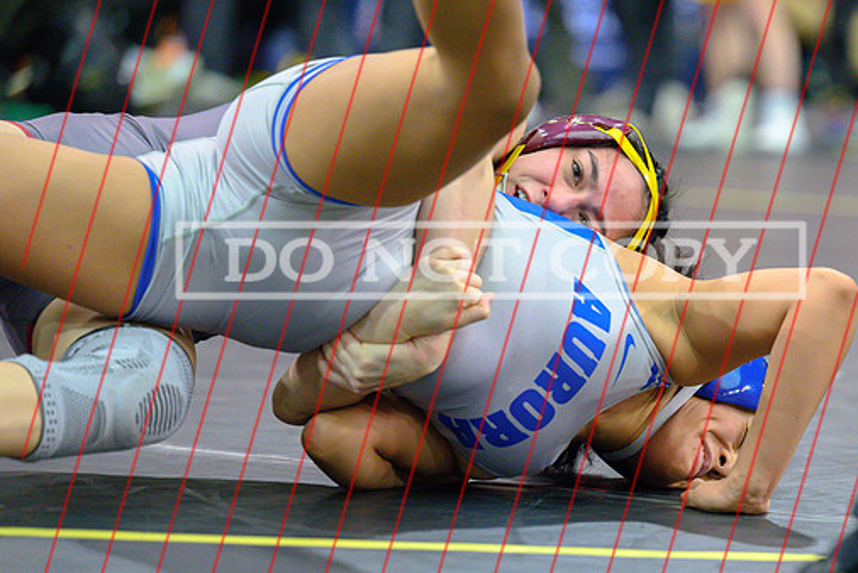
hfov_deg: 10.0
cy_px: 356
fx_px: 4888
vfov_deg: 6.7
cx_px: 601
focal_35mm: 205
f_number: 3.2
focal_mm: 140
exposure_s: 1/800
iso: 5600
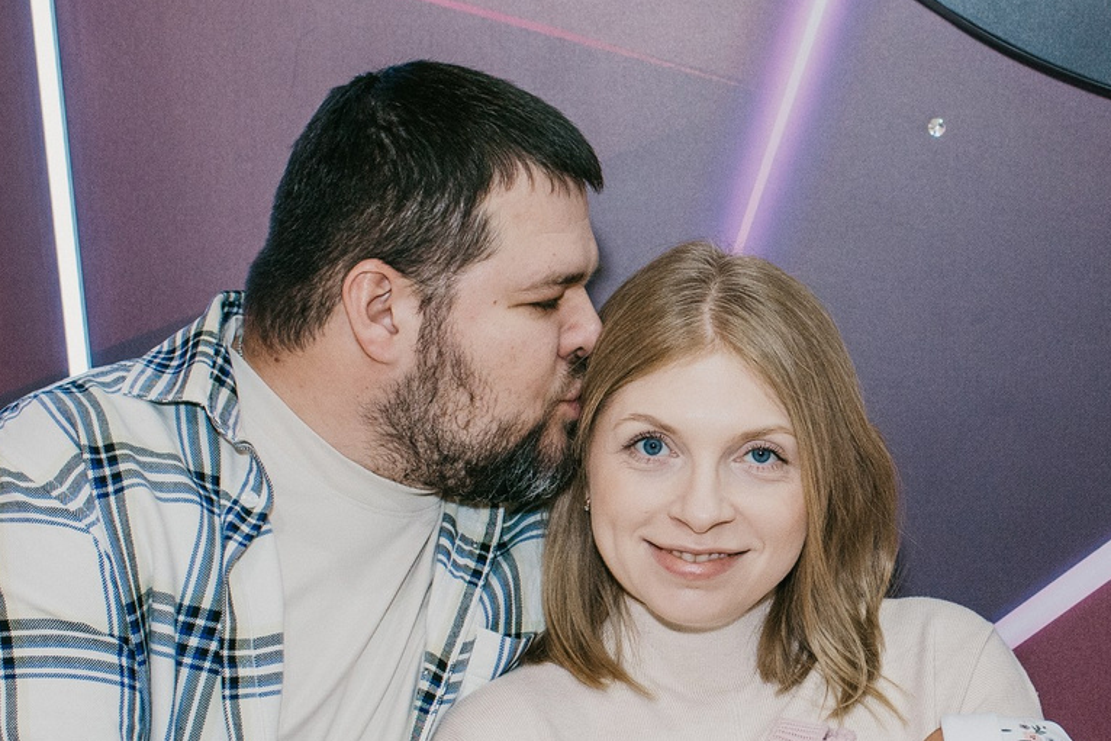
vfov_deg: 11.0
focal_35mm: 125
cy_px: 427
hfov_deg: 16.2
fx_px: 3858
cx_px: 985
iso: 125
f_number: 4.5
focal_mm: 35
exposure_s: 1/160
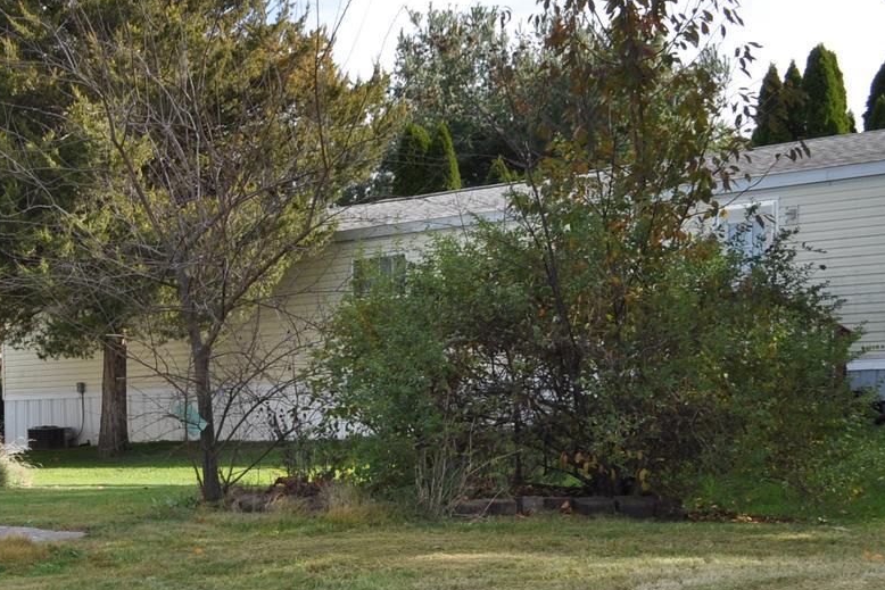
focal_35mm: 71
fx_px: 1746
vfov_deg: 18.8
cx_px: -158
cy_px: 568
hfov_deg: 25.7
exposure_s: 1/250
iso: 200
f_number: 8
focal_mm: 18
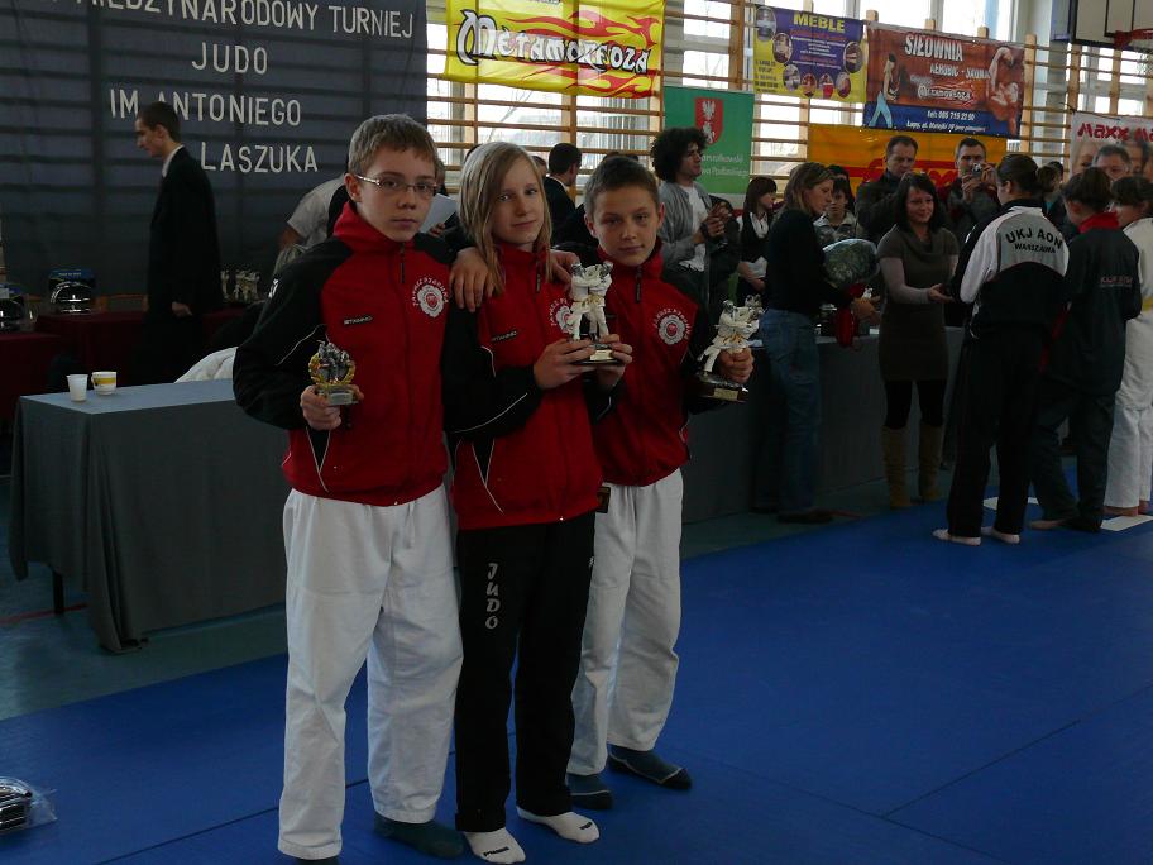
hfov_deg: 40.4
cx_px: 576
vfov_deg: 30.9
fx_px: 1565
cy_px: 432
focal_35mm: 47
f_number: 3.2
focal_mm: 9.8
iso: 200
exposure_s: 1/100
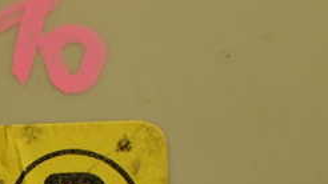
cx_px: -15
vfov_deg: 13.5
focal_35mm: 85
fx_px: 739
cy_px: 268
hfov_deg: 23.7
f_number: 2.4
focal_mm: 5.79
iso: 200
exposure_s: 1/50
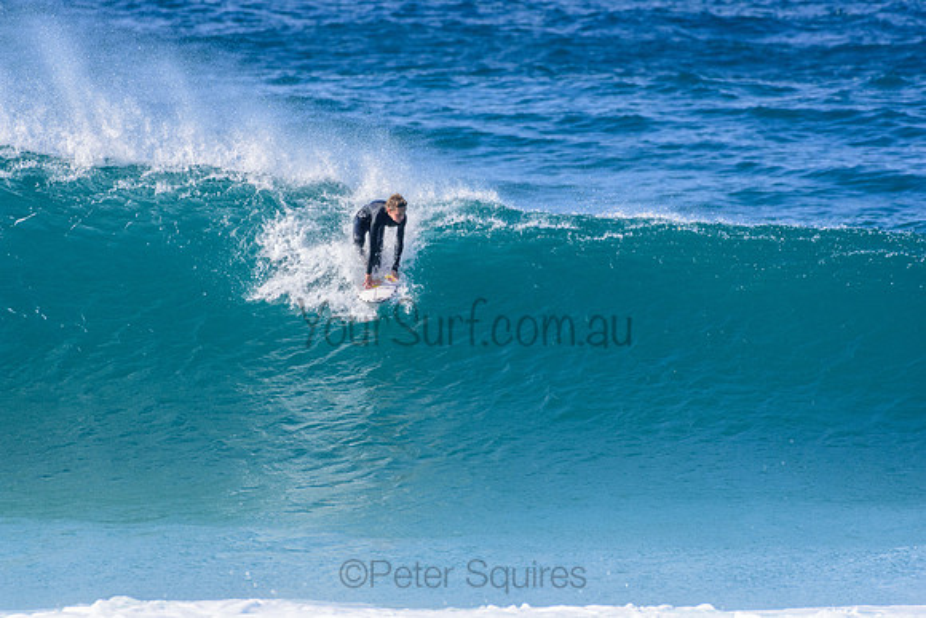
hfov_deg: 2.7
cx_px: 463
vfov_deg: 1.8
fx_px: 19295
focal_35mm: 750
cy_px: 309
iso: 450
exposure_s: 1/2000
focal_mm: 500
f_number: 5.6
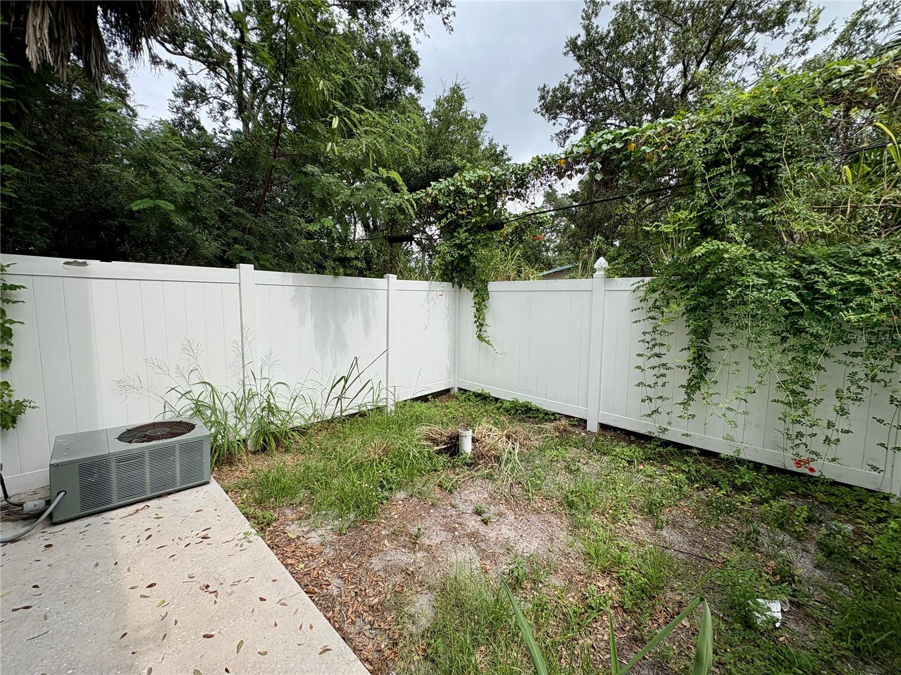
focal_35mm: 14
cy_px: 338
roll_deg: +0.7
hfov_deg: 102.1
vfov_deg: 85.7
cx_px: 450
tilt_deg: -5.1
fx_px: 364
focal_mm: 2.22
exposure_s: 1/1160
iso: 50
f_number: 2.2
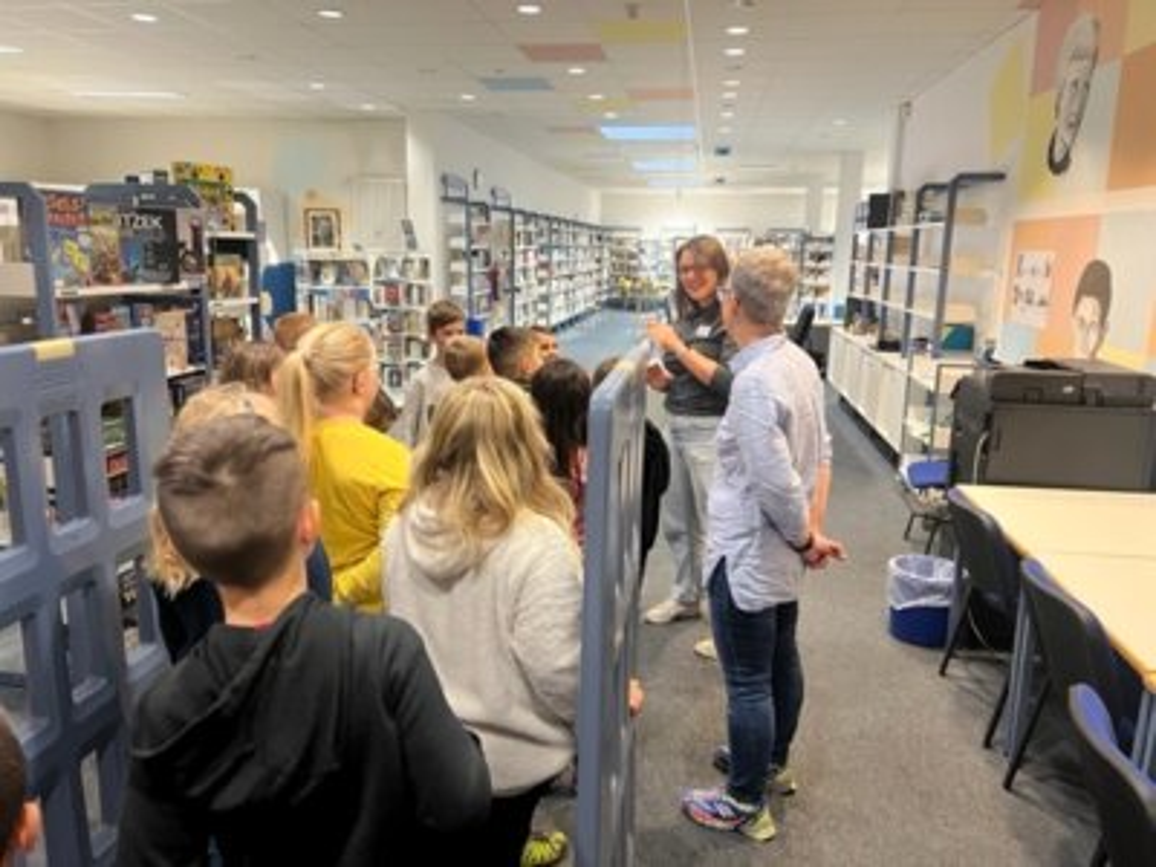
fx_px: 868
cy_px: 434
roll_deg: -1.2
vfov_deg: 53.1
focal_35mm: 26
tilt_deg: -11.5
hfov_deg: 67.3
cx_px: 578
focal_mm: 5.7
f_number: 1.5
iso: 320
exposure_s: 1/50
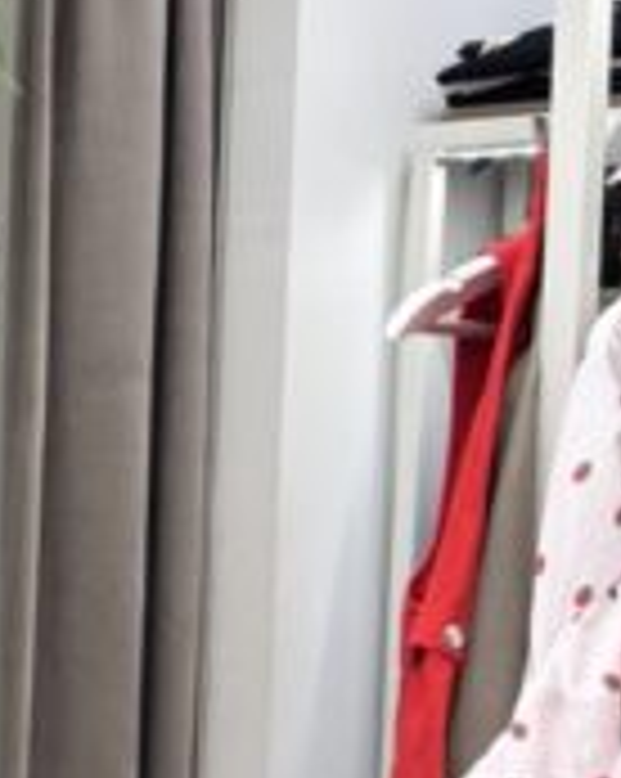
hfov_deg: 9.3
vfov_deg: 11.8
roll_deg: +0.0
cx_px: -513
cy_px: 1115
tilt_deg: -8.7
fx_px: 3636
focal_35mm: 158
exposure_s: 1/122
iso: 80
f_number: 1.78
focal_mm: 6.76
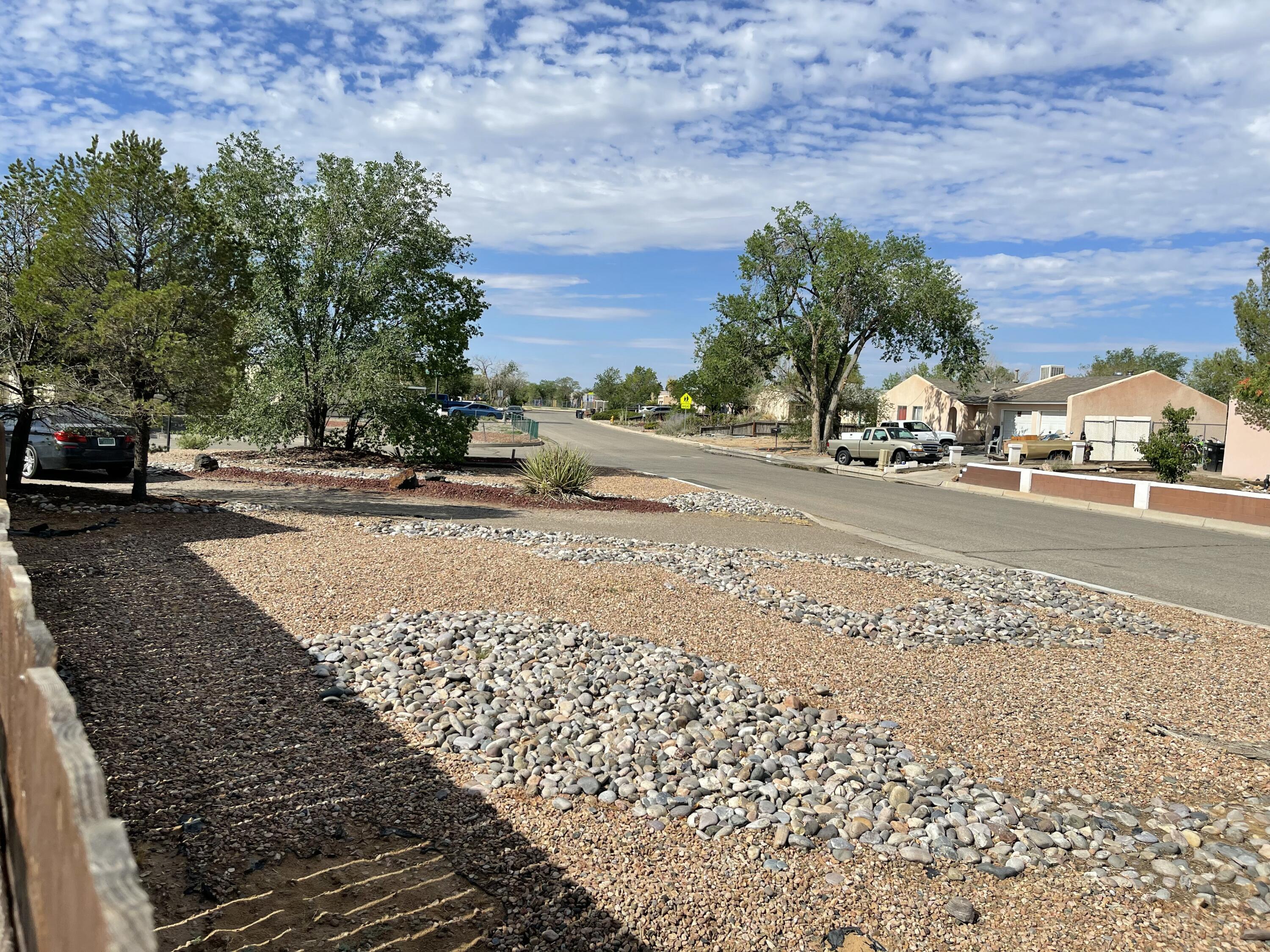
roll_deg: -2.6
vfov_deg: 54.9
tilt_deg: -4.3
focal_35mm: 25
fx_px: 917
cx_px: 635
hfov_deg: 69.4
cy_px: 476
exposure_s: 1/5376
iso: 32
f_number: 1.6
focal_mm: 5.1
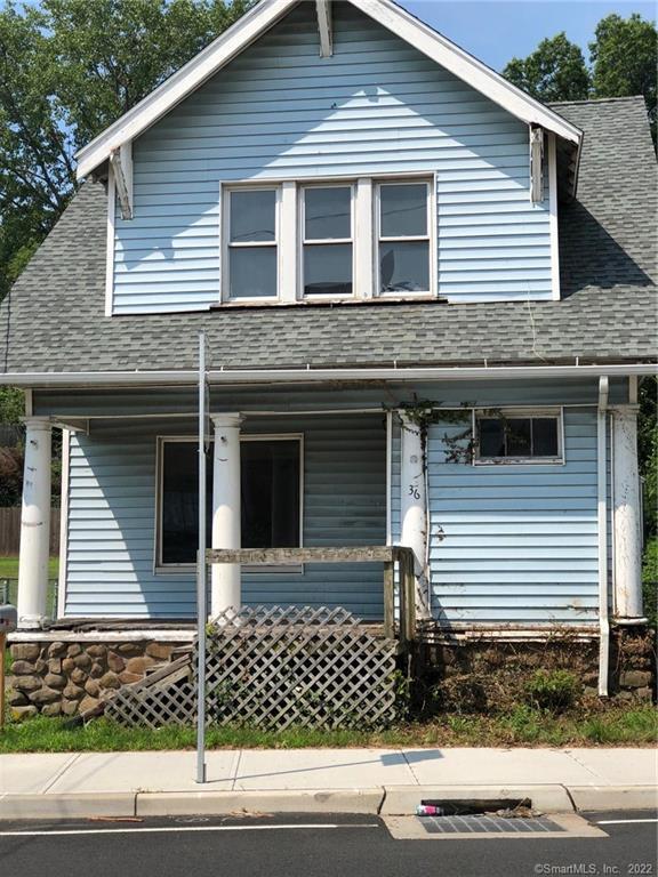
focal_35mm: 57
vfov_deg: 33.8
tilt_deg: +3.5
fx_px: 1445
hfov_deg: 25.7
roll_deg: +0.1
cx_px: 329
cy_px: 438
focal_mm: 6.6
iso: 20
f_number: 2.8
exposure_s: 1/906
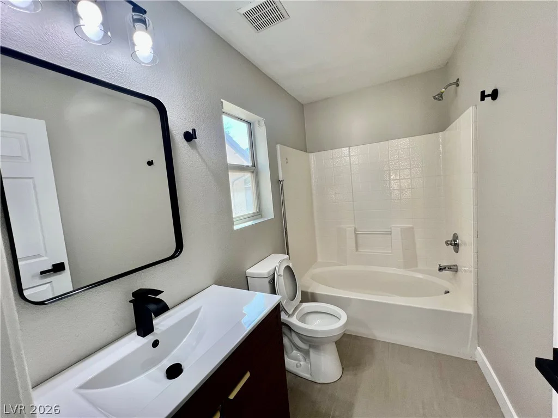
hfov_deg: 106.2
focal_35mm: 13
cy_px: 209
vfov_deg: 89.9
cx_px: 279
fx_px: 210
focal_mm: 1.57
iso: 100
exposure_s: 1/120
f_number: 1.8
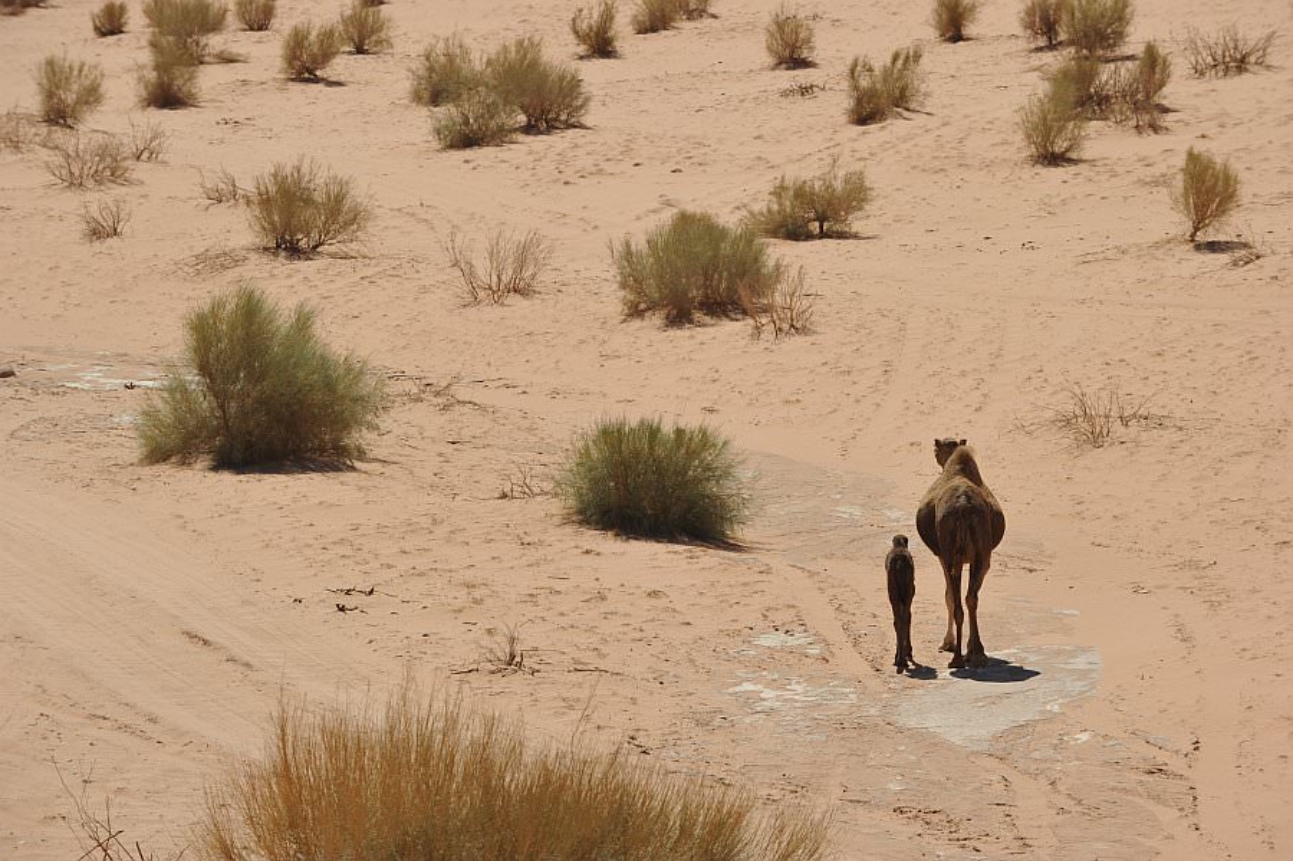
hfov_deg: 10.3
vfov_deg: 6.9
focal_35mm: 200
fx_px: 7179
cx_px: 646
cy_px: 430
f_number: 11
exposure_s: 1/500
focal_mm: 200
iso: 200
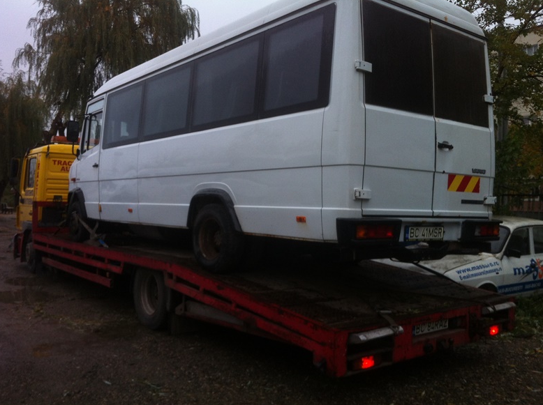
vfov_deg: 39.6
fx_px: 564
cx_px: 265
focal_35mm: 36
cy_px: 199
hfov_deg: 51.4
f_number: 2.8
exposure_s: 1/32
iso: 80
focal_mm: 3.85
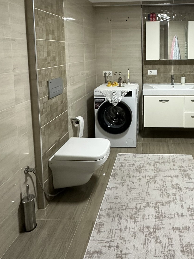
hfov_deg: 50.9
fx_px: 194
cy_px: 66
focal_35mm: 26
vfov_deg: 63.5
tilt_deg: -3.8
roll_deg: +0.5
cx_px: 145
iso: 320
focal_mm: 2.22
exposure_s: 1/60
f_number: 2.2
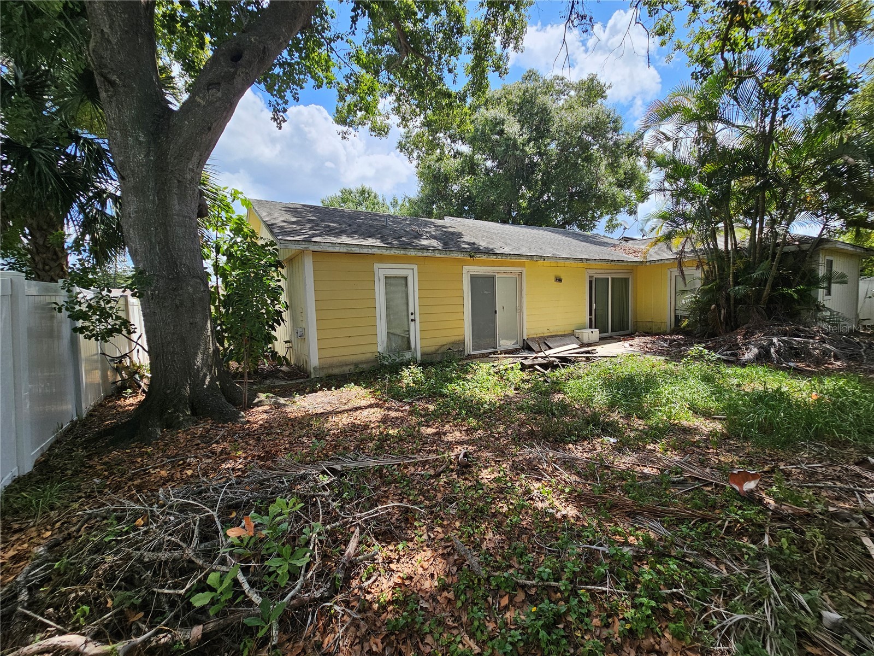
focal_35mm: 13
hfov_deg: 106.2
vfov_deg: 89.9
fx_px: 328
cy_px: 328
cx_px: 437
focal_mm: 2.2
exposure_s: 1/880
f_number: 2.2
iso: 50
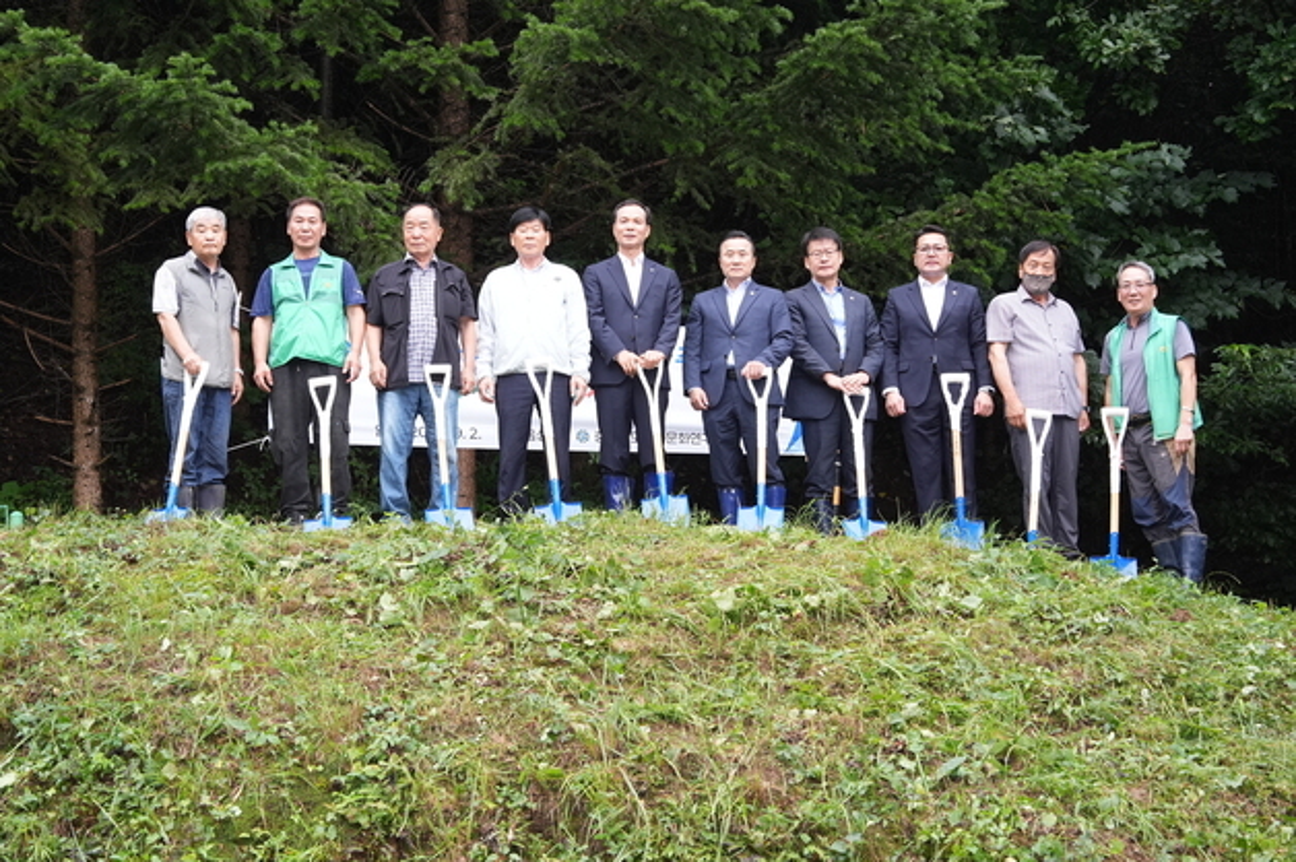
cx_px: 648
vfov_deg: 21.9
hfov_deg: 32.4
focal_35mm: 62
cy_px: 431
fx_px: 2231
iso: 1600
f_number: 7.1
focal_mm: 62
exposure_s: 1/250
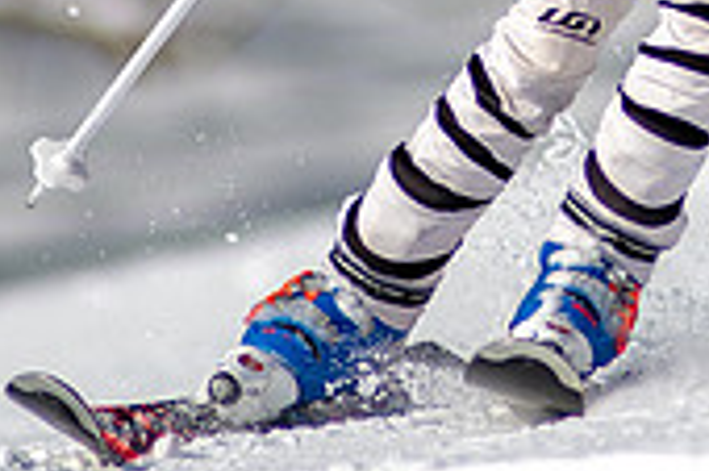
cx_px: 809
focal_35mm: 1785
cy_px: -284
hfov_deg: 1.2
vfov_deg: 0.8
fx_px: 35120
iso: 100
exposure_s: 1/6400
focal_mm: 300
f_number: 2.8
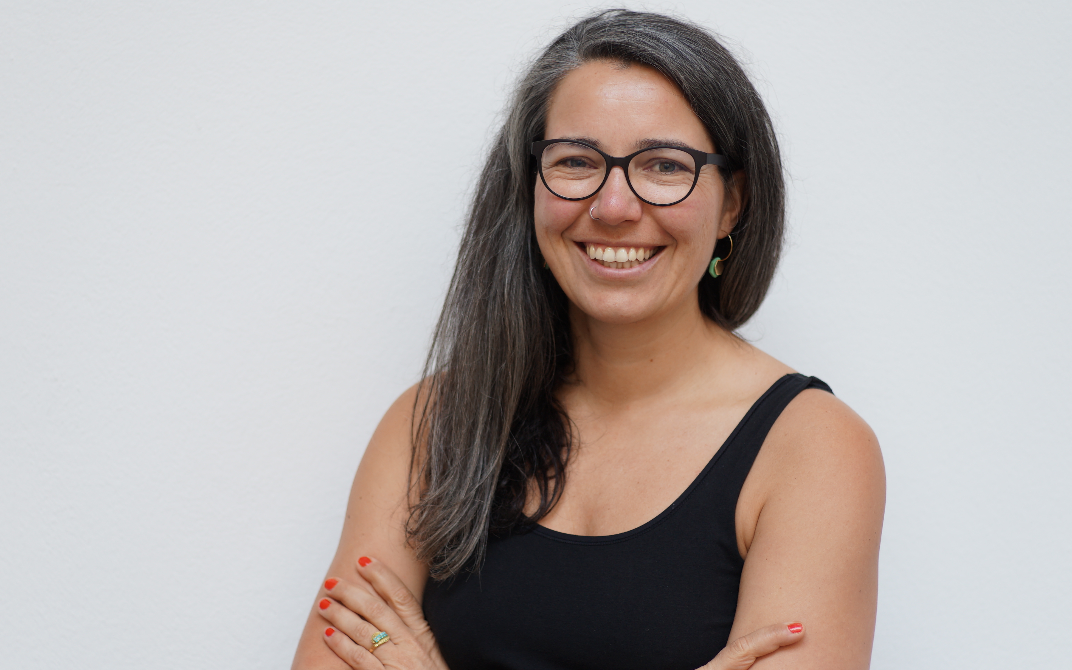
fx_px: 2250
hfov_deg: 26.8
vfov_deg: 16.9
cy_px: 352
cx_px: 540
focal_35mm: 77
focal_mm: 50
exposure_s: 1/125
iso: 100
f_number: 2.2
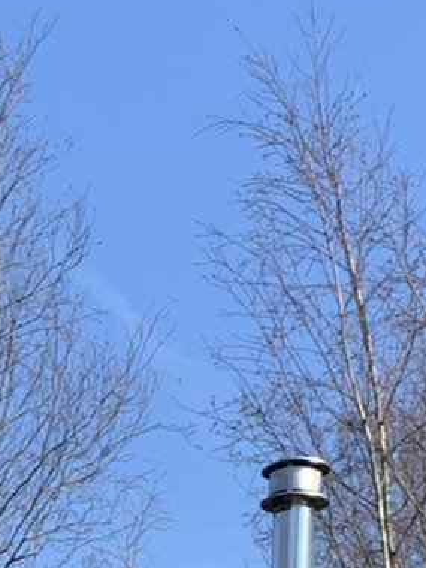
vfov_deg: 12.6
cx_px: -96
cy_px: 1084
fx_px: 2297
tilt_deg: +5.2
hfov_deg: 10.4
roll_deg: +1.1
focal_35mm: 140
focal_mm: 4.25
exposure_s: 1/1001
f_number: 1.8
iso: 25
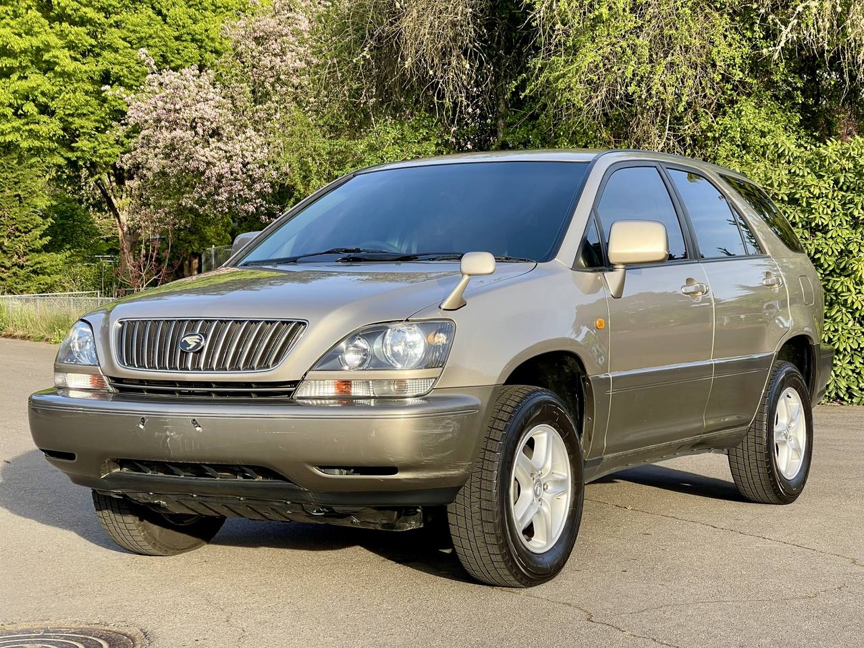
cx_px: 432
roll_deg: +0.1
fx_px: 1597
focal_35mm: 64
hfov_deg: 30.3
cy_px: 324
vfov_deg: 22.9
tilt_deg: -1.6
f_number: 2.2
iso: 20
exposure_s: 1/268
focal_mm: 7.5
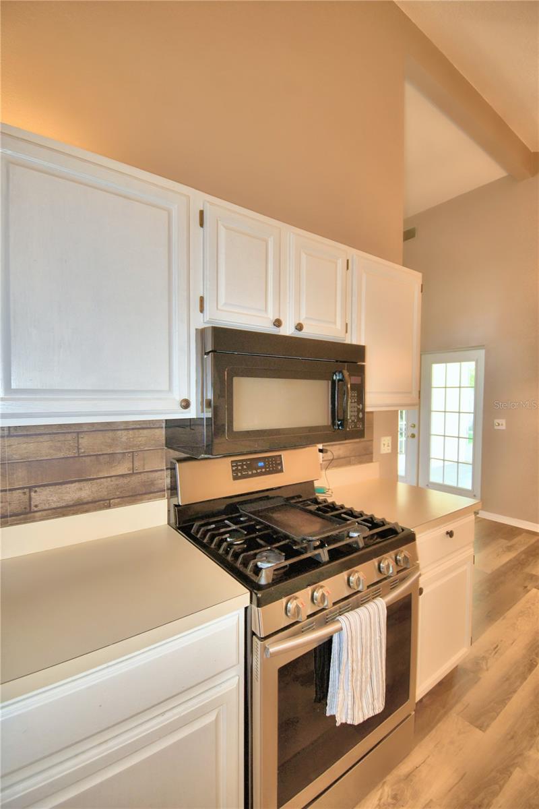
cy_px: 404
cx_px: 270
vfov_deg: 100.4
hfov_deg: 77.3
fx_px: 337
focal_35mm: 15
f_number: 4.5
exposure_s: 1/30
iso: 200
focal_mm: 10
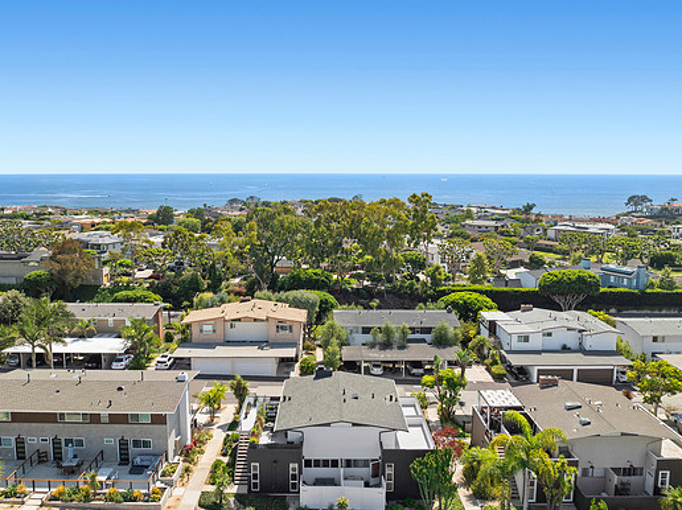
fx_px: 531
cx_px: 326
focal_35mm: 27
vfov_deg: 51.2
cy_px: 237
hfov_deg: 65.3
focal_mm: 12.29
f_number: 2.8
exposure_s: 1/120
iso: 160
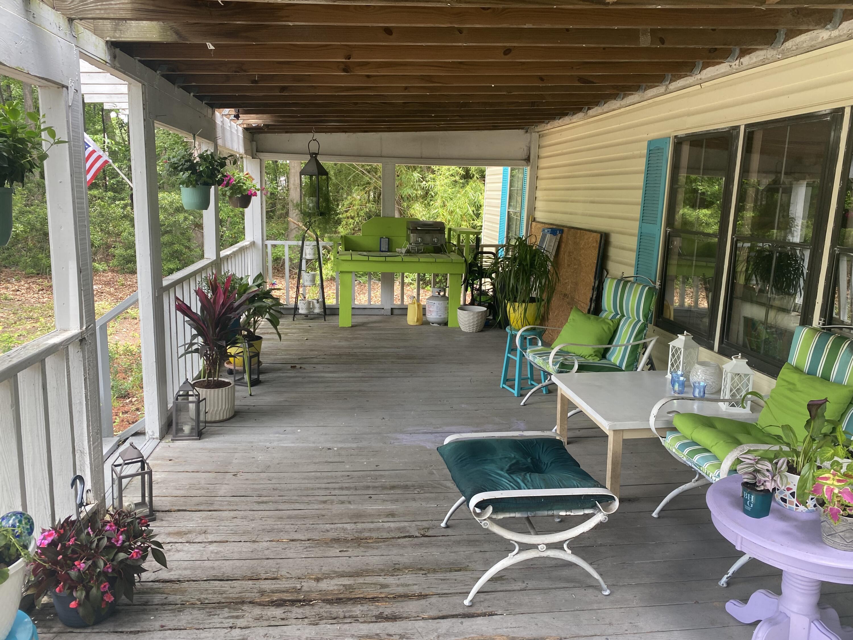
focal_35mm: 26
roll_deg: -2.1
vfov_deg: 53.1
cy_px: 320
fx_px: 641
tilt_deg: -10.3
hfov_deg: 67.3
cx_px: 426
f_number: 1.8
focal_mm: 4.25
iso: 50
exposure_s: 1/122
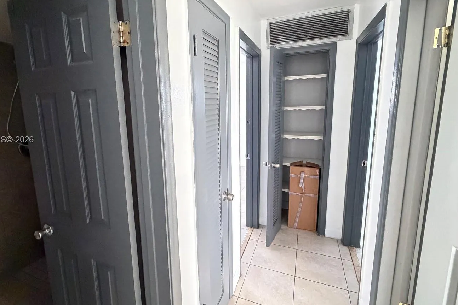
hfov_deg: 89.7
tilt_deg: -8.6
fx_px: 229
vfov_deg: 67.3
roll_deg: +2.3
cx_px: 207
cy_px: 140
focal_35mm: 18
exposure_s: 1/60
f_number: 2.2
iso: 640
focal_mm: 2.22
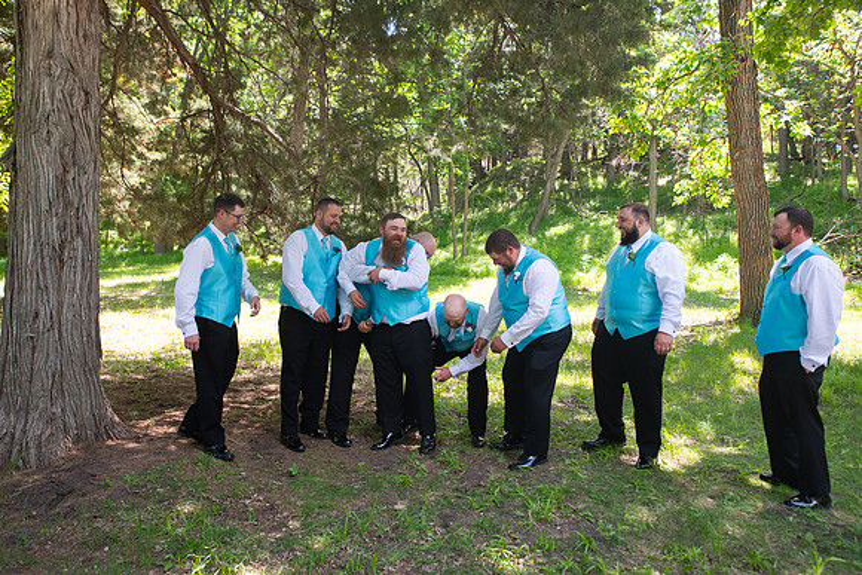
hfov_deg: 63.6
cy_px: 288
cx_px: 431
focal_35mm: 29
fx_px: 695
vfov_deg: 45.0
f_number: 5
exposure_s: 1/125
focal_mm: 29
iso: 250
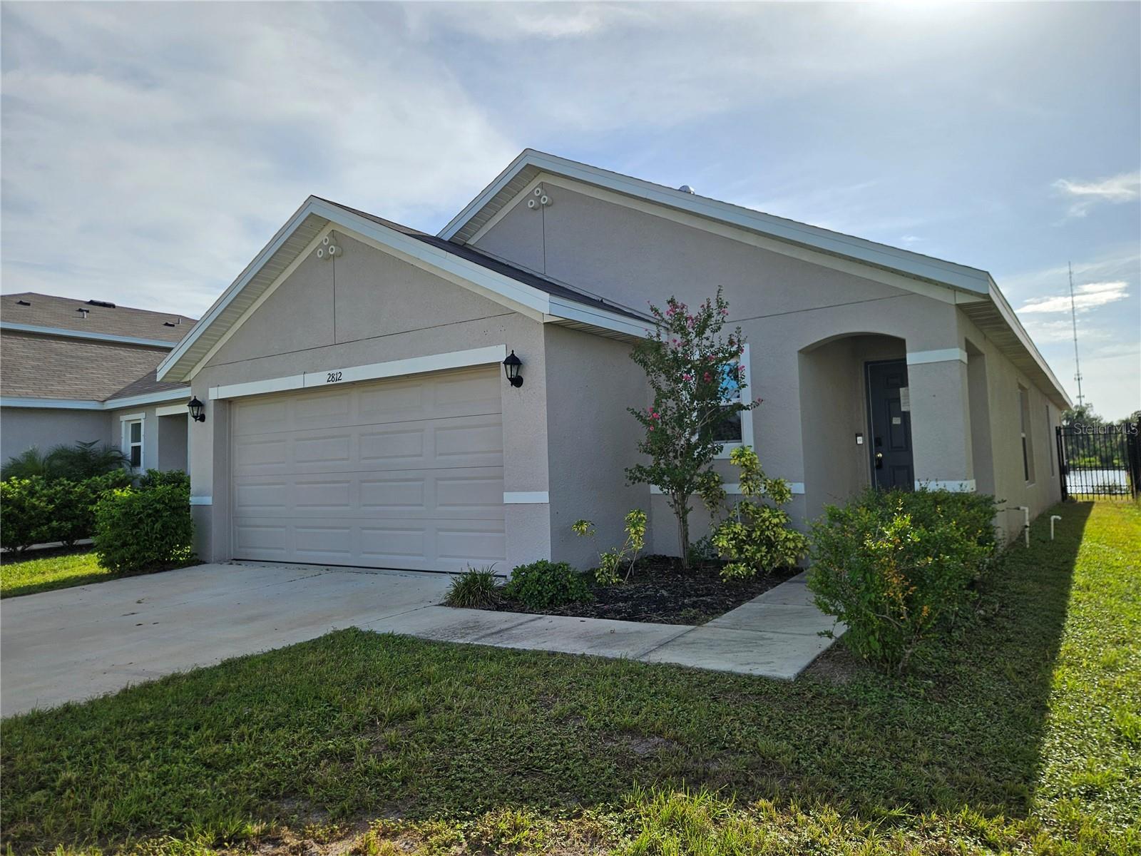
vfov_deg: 58.9
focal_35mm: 23
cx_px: 570
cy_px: 428
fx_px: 758
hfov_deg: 73.9
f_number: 1.8
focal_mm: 5.4
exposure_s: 1/2198
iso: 25
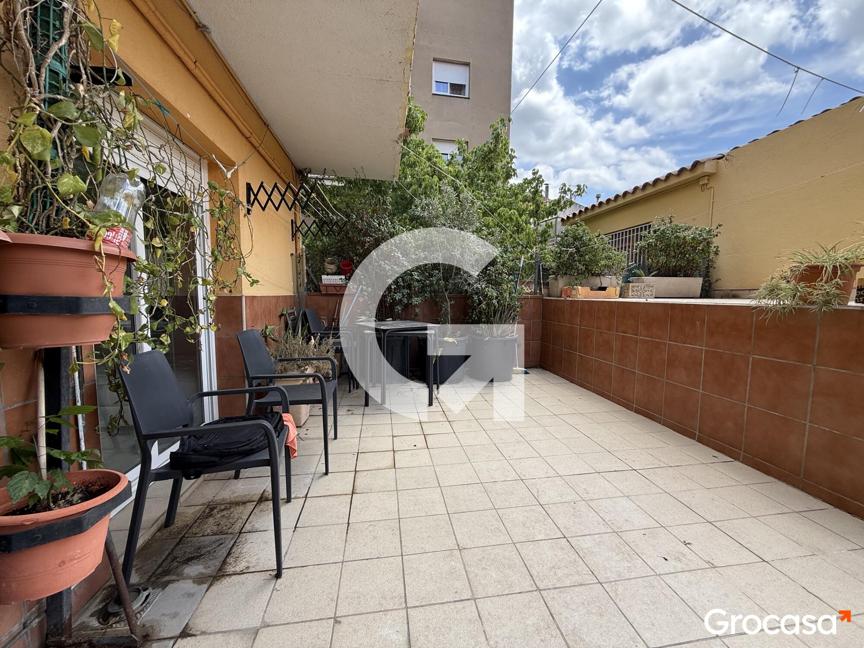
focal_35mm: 14
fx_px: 349
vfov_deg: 85.7
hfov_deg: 102.1
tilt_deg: -4.6
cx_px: 432
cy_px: 324
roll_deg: -0.6
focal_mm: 2.22
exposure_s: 1/433
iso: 50
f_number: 2.2
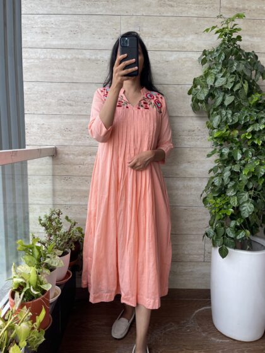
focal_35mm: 25
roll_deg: -1.2
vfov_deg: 69.4
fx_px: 255
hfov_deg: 54.9
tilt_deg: -8.1
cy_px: 176
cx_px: 132
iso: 32
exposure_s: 1/345
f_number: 1.6
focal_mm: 5.1
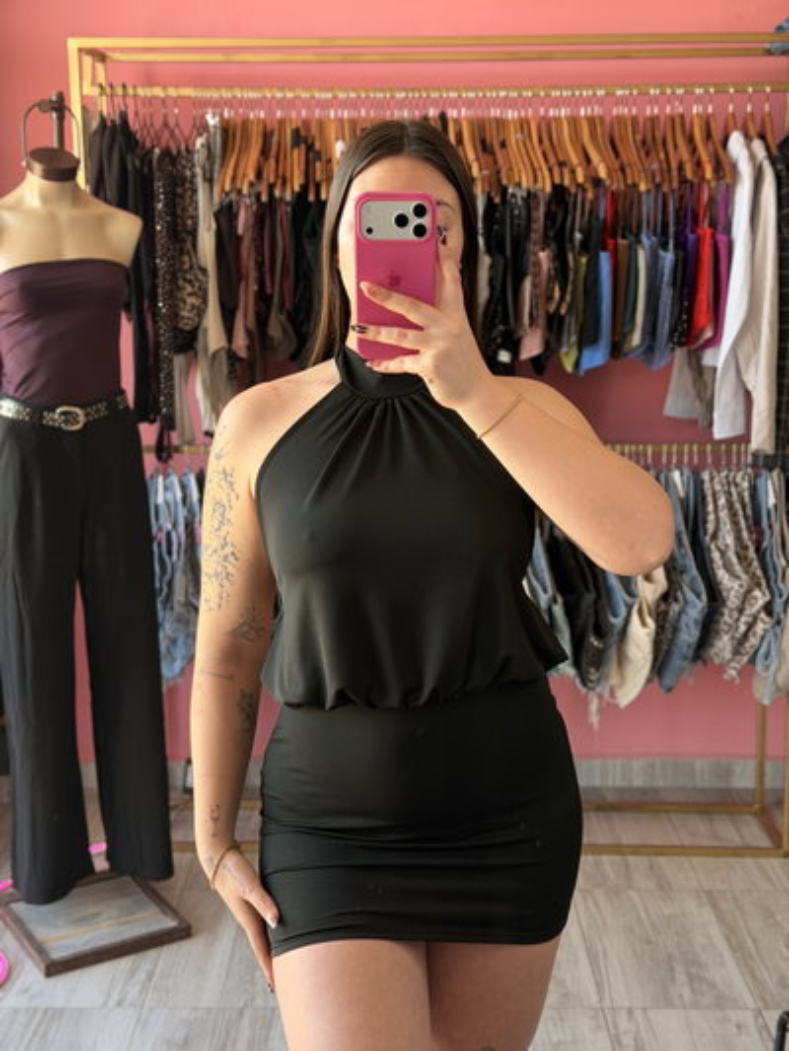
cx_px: 394
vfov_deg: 39.6
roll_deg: +0.3
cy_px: 526
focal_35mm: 48
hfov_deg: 30.3
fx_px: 1458
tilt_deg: -11.8
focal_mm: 6.76
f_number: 1.78
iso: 100
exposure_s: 1/114
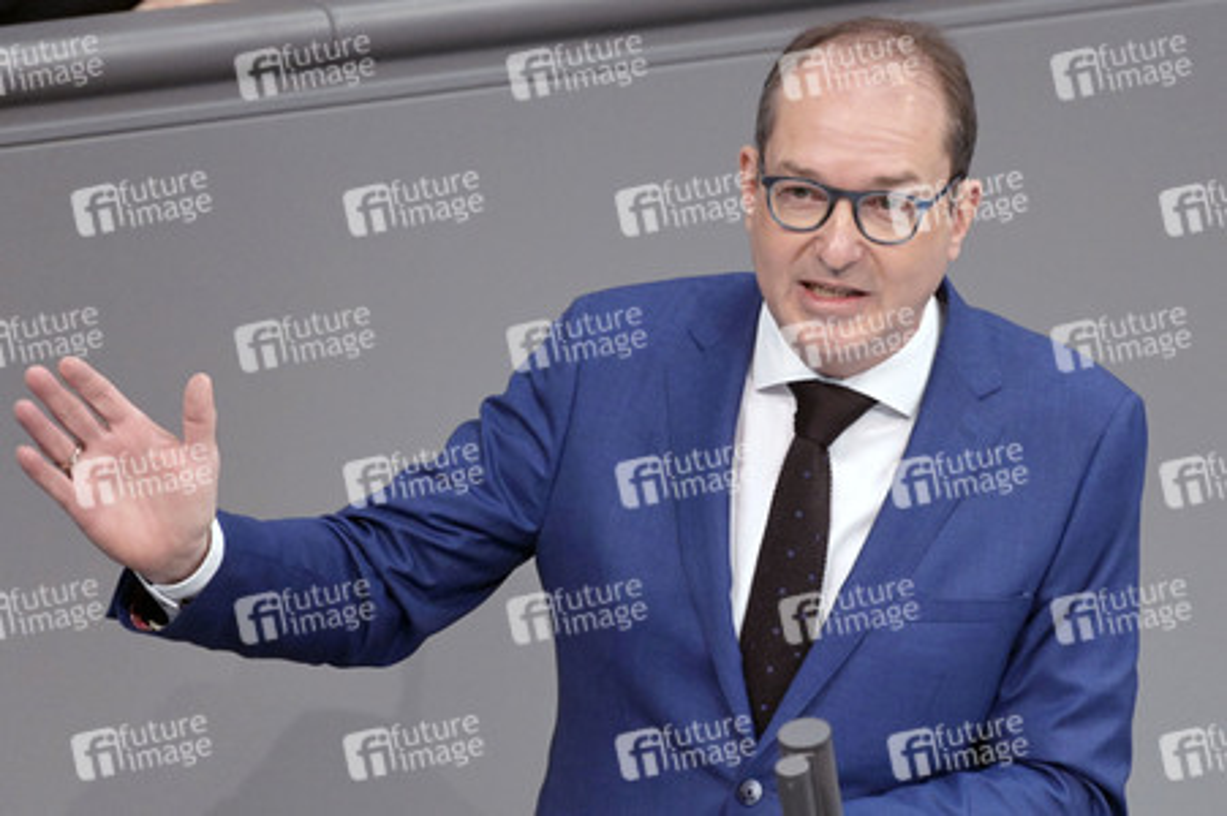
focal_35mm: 500
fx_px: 17029
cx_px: 614
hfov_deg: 4.1
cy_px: 408
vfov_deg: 2.7
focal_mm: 500
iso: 12800
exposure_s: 1/400
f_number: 5.6
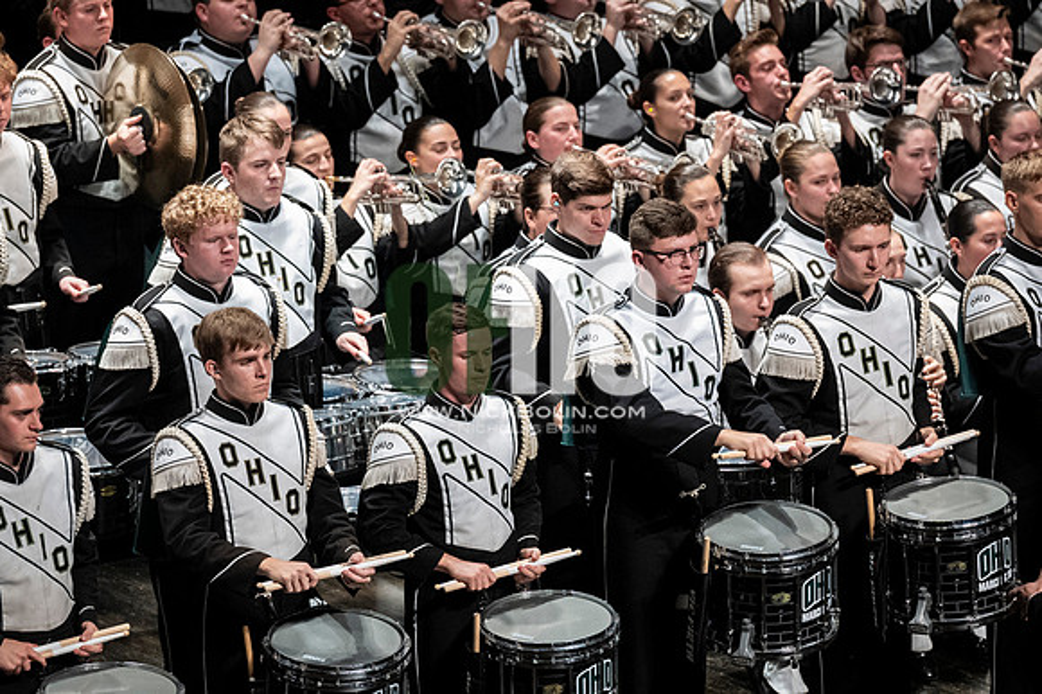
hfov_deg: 6.9
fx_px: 8678
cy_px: 347
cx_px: 521
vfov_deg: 4.6
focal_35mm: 300
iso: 3200
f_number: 4
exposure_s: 1/500
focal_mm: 200
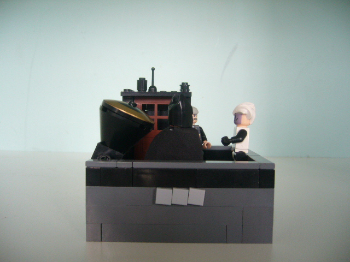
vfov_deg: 40.7
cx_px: 175
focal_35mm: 35
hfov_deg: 52.6
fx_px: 354
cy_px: 131
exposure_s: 1/50
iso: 100
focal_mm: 5.8
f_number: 2.8
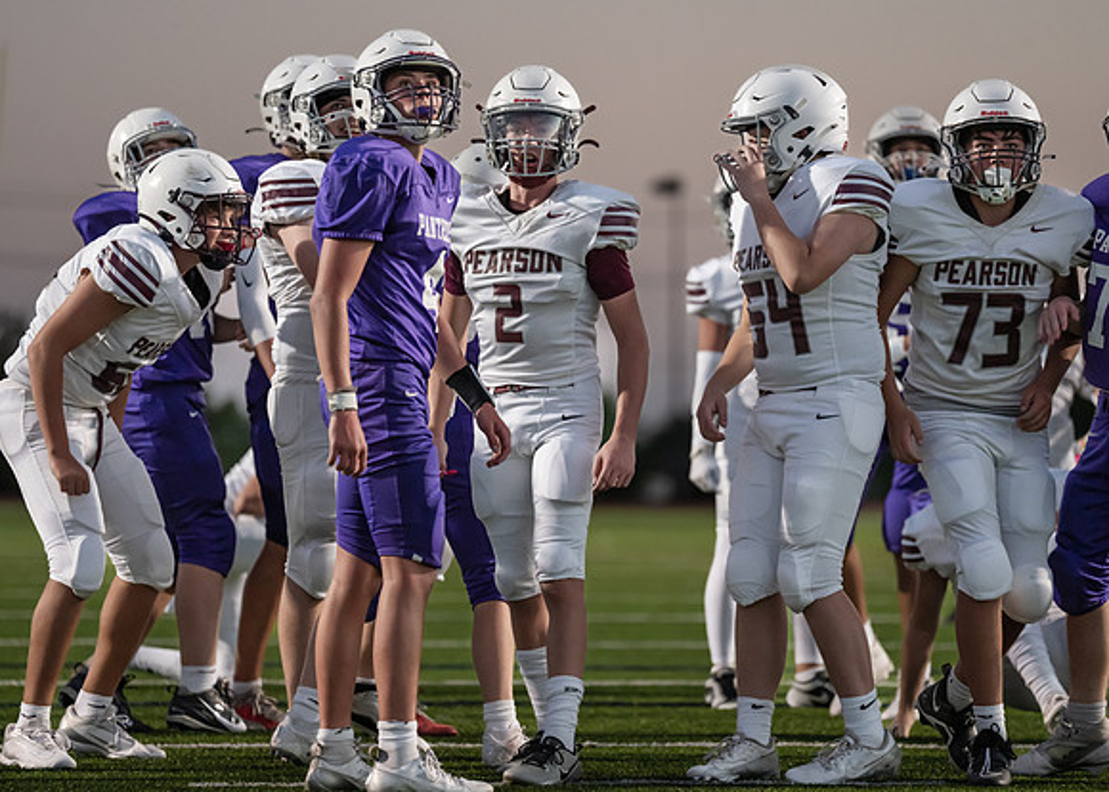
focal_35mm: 177
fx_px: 5576
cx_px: 554
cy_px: 396
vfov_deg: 8.1
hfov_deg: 11.4
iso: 3200
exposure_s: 1/1250
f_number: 2.8
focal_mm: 165
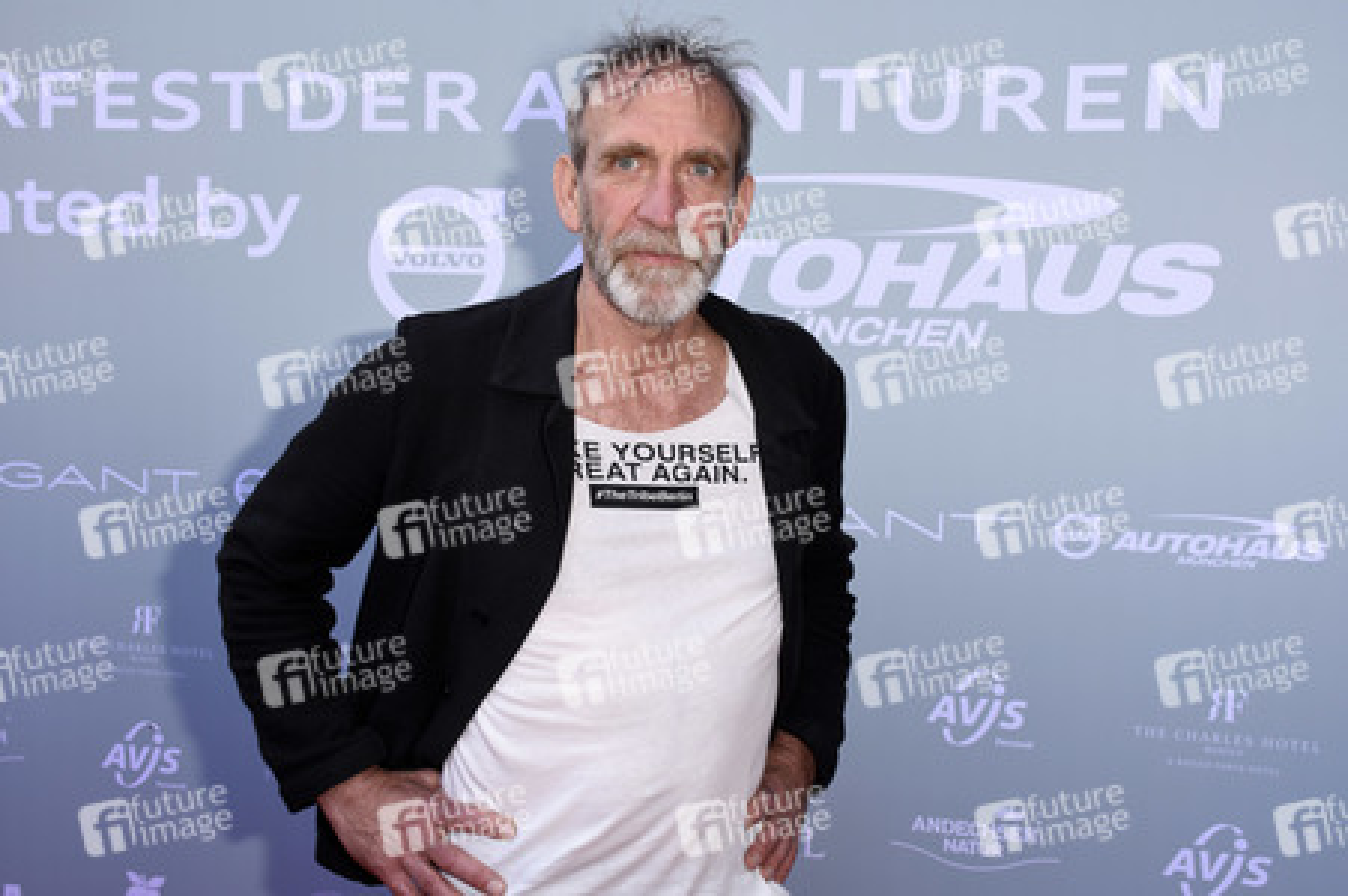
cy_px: 448
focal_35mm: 40
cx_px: 674
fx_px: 1515
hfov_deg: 48.0
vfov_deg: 33.0
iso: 320
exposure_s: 1/160
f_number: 6.3
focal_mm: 27
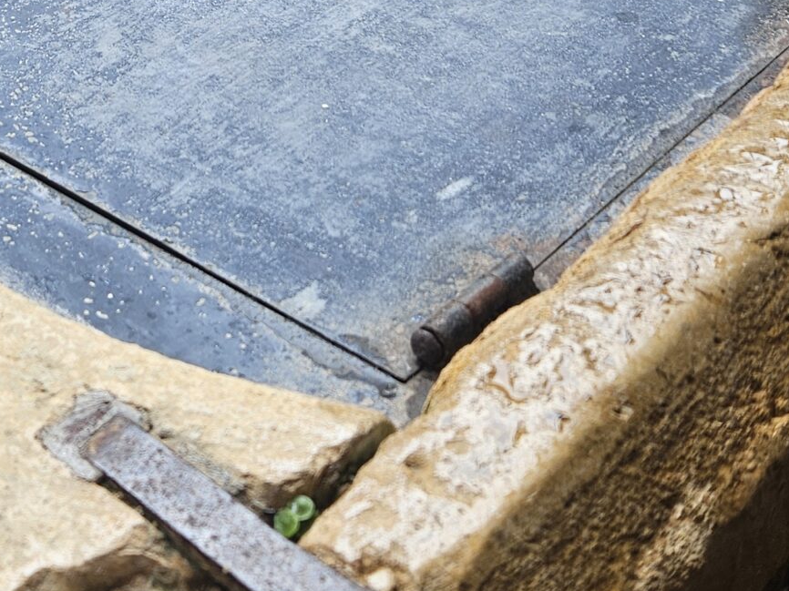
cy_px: -70
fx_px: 1549
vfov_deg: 20.5
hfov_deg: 27.7
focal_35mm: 68
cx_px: 102
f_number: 1.8
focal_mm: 5.4
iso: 25
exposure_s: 1/251
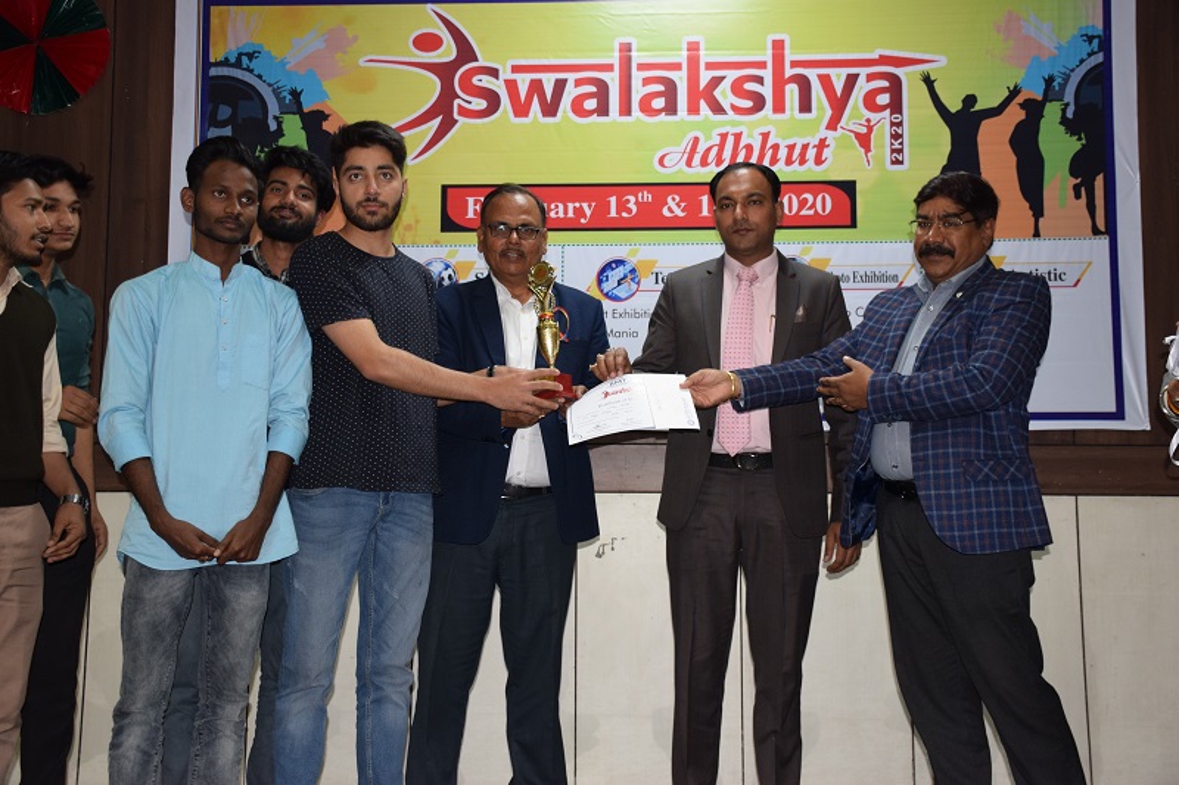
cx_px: 590
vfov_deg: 29.9
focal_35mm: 45
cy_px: 392
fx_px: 1473
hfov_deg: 43.6
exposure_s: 1/60
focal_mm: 30
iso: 800
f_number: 4
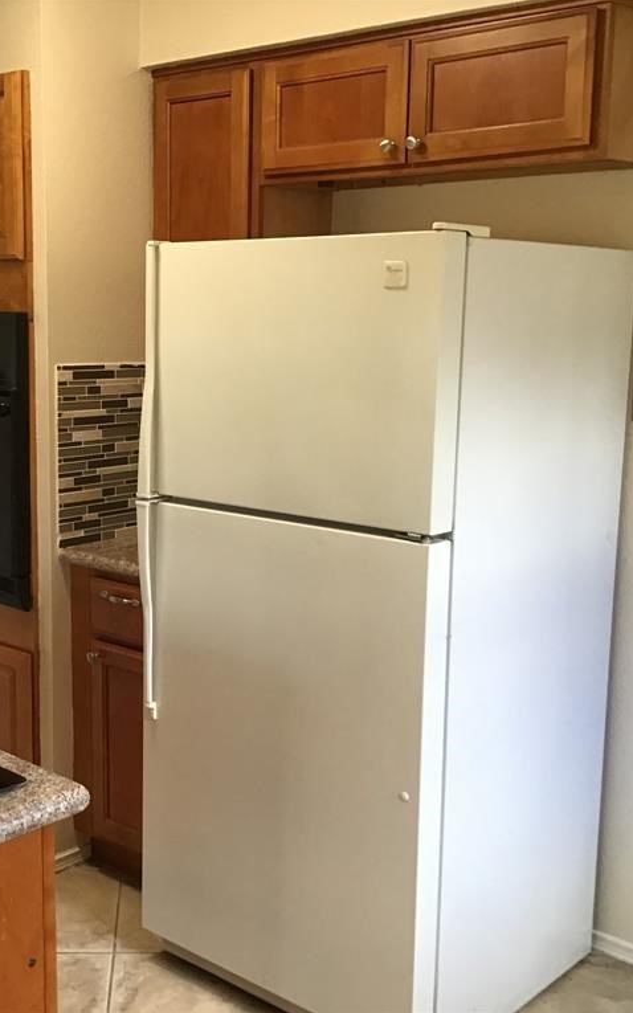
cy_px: 506
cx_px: 191
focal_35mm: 44
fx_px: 1215
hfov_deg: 28.9
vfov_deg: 45.3
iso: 50
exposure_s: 1/30
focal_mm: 3.3
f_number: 2.4
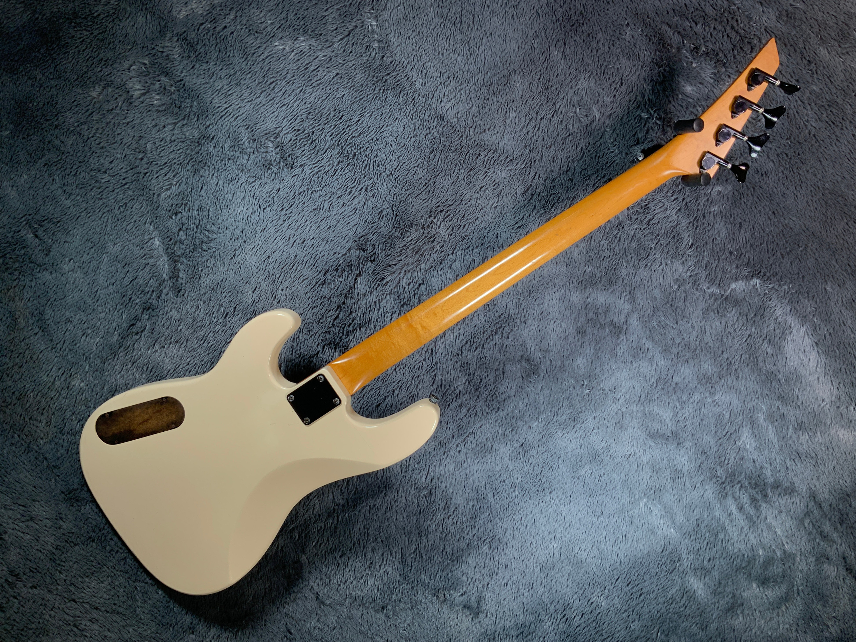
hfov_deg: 60.0
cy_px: 320
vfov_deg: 46.8
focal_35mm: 30
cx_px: 429
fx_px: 742
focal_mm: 3
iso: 25
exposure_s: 1/104
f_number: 1.8
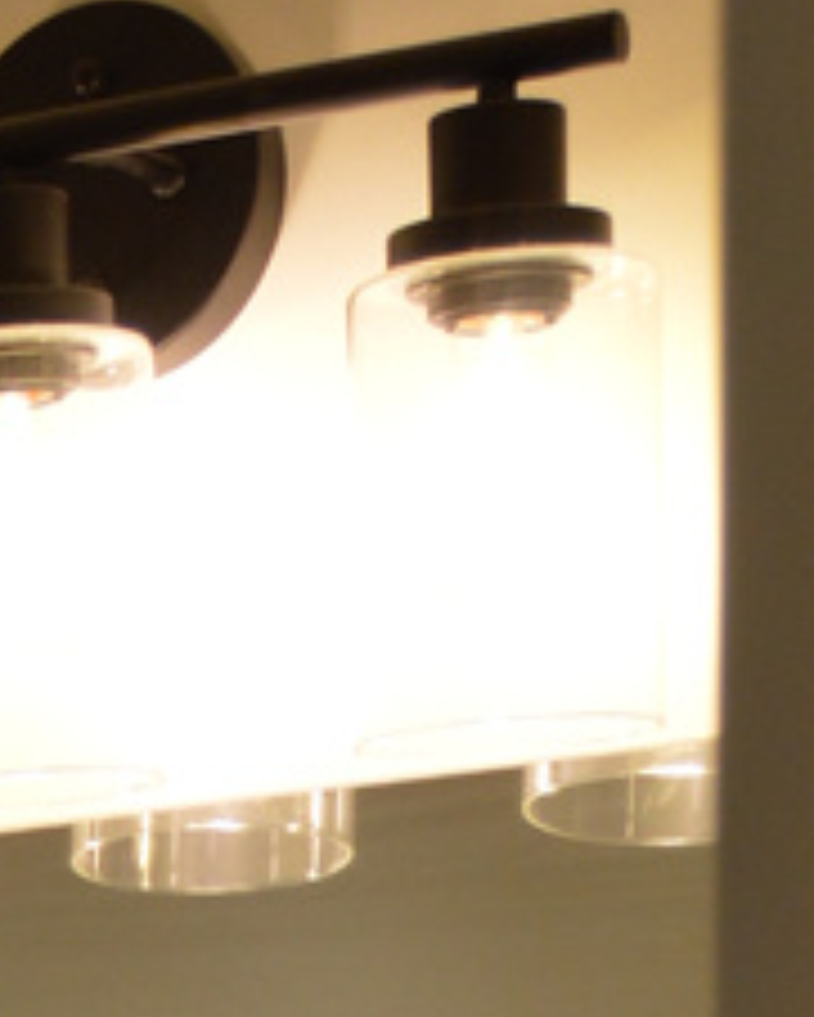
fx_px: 5748
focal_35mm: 191
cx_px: -830
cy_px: 3321
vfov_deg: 8.2
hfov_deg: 7.7
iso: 400
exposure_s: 1/125
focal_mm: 20
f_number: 5.6
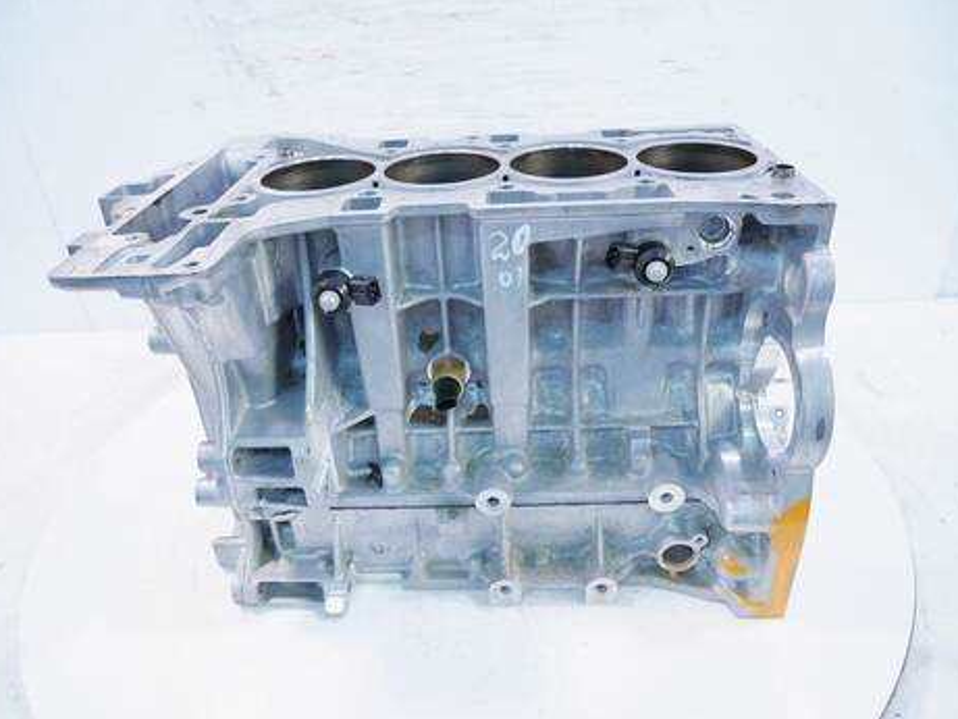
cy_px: 368
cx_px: 472
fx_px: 692
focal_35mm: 25
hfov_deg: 69.4
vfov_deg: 54.9
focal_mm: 12
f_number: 3.5
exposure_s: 1/60
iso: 320
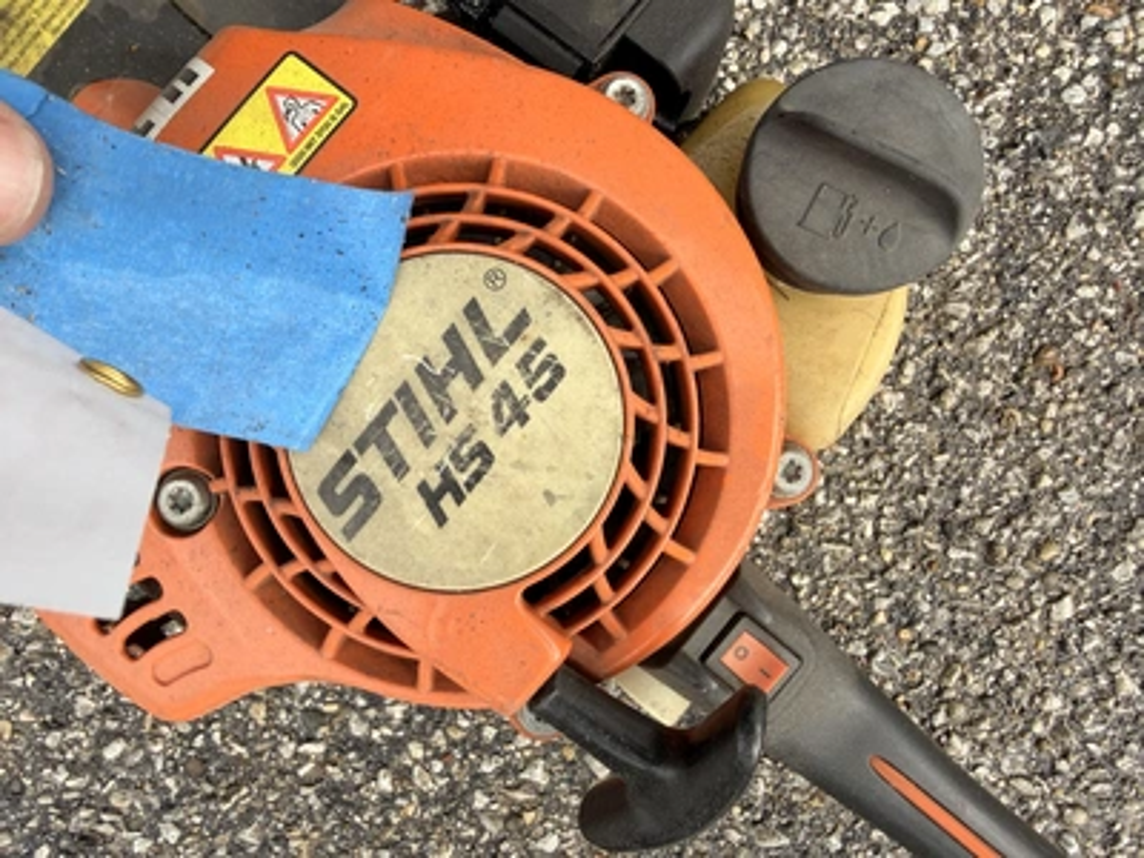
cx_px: 572
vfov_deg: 56.8
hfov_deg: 71.6
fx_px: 793
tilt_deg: -88.2
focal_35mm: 24
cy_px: 429
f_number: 2.2
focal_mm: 2.22
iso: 40
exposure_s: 1/172
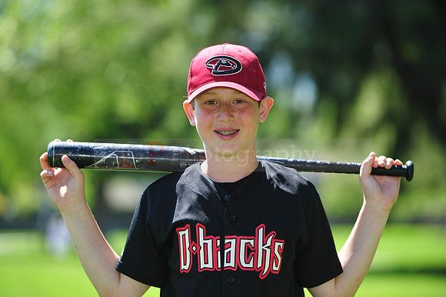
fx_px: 2476
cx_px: 223
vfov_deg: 6.9
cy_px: 148
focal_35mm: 200
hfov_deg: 10.3
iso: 200
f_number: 4.5
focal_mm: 200
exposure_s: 1/500
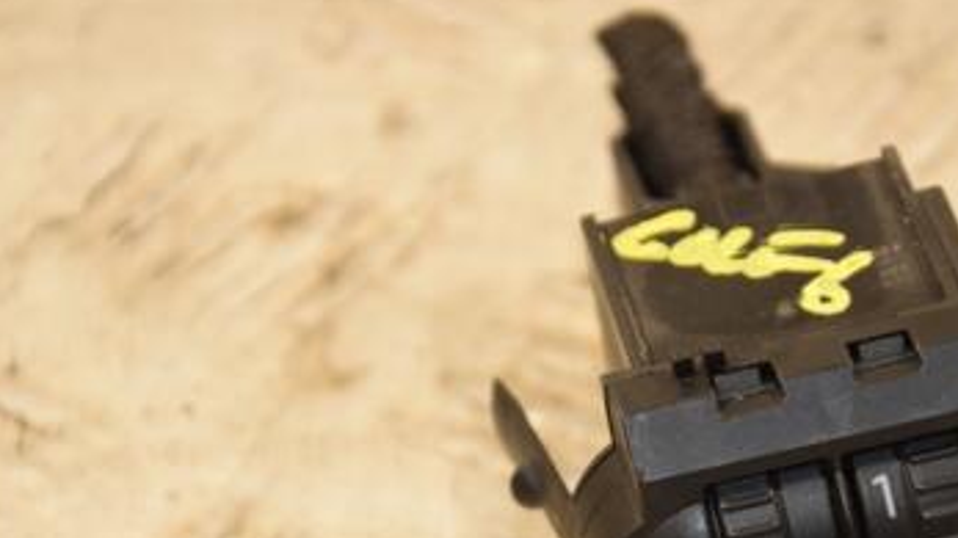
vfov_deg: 4.3
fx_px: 7236
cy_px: 444
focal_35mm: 285
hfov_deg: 7.6
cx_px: 665
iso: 800
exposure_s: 1/200
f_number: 6.3
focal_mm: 105
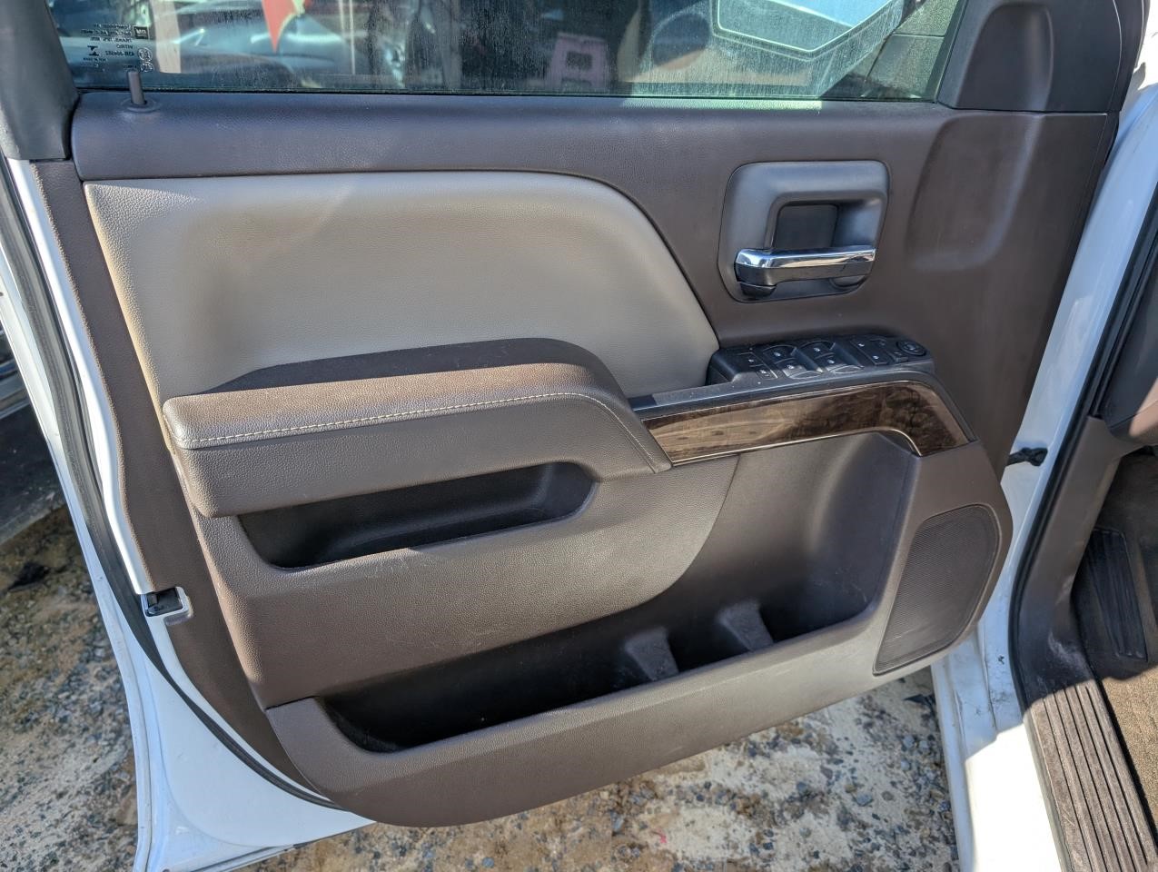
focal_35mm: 24
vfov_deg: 56.9
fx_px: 804
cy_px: 436
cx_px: 579
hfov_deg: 71.5
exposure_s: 1/376
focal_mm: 6.9
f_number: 1.68
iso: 24
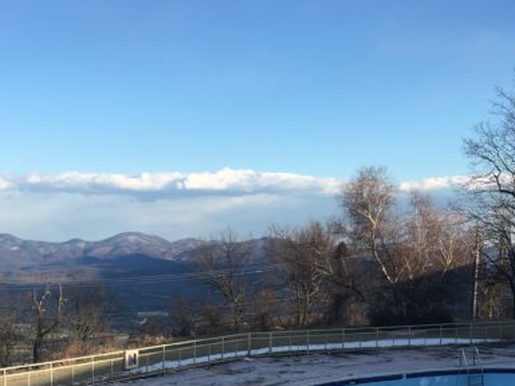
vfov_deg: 24.7
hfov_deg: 33.2
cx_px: 278
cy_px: 326
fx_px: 863
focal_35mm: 58
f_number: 2.2
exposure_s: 1/845
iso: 25
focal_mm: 4.15
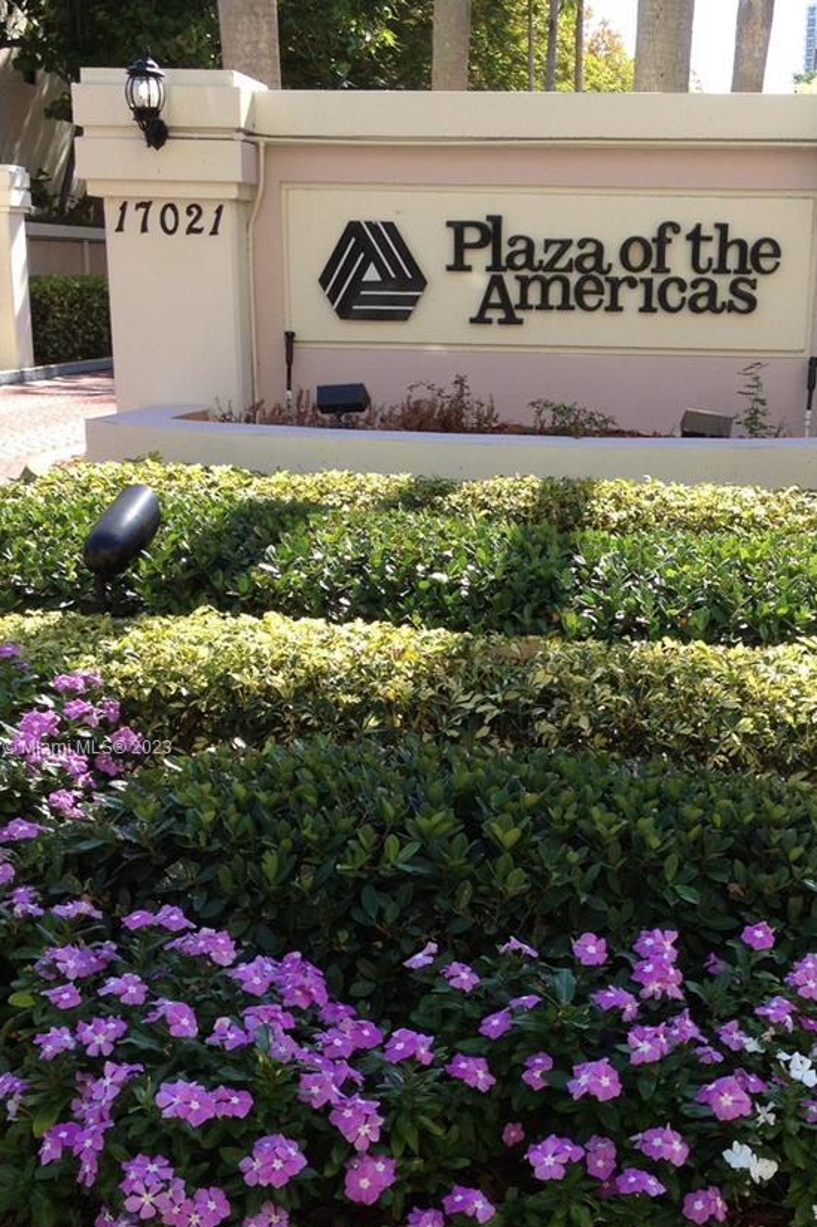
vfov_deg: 37.4
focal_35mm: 53
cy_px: 749
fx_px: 1805
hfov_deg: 25.3
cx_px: 570
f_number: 2.4
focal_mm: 4.28
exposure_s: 1/464
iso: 50
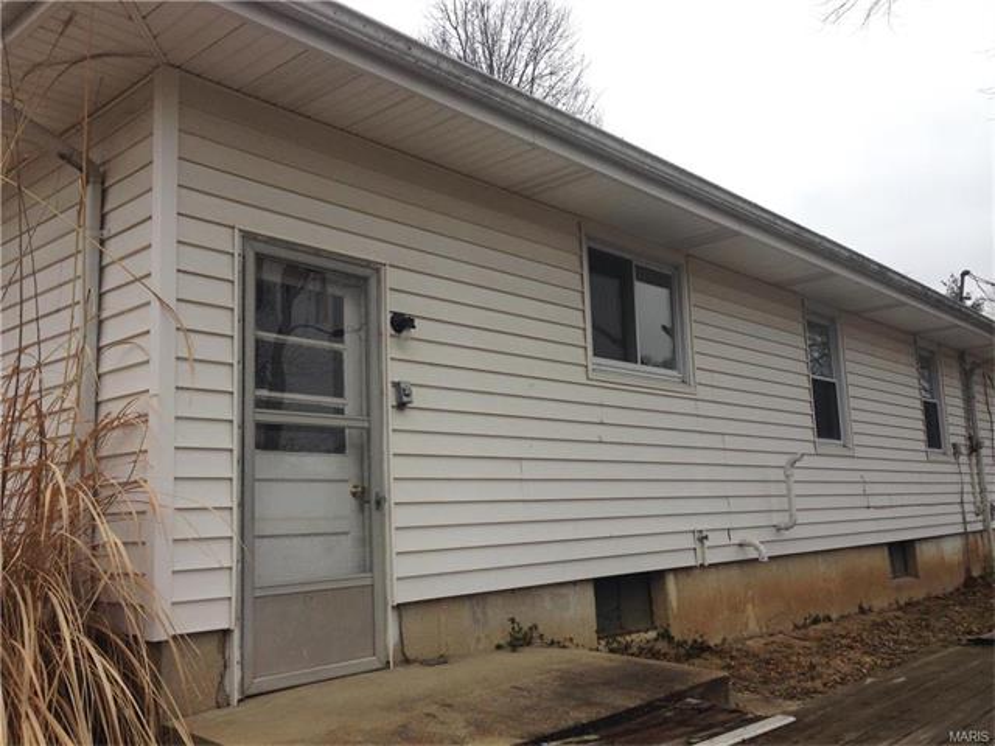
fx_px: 949
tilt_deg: +13.0
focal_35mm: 33
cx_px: 498
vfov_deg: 42.9
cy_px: 373
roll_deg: +3.5
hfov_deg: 55.4
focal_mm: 4.12
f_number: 2.4
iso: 50
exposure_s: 1/565
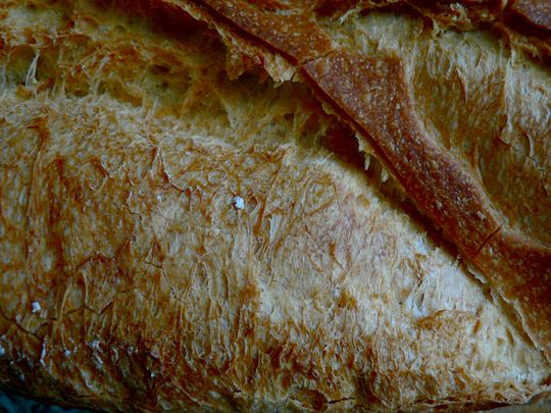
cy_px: 206
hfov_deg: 51.4
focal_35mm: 36
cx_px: 276
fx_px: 573
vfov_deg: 39.7
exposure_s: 1/50
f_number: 2.8
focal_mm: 6
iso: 80
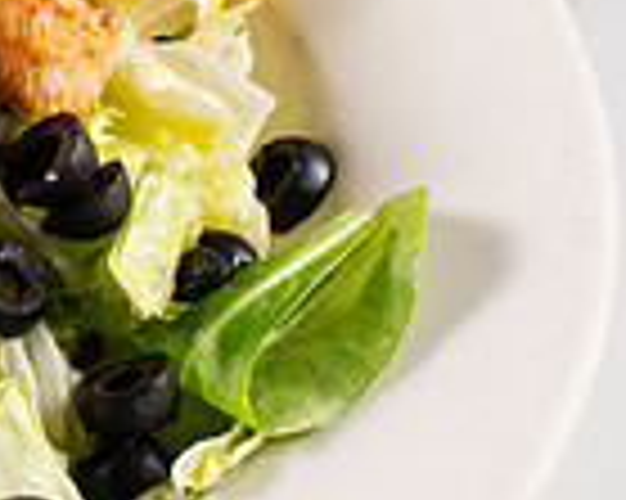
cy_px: 221
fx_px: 4851
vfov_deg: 5.9
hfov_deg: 7.3
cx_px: -328
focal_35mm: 262
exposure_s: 1/200
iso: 200
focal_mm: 50
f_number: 11
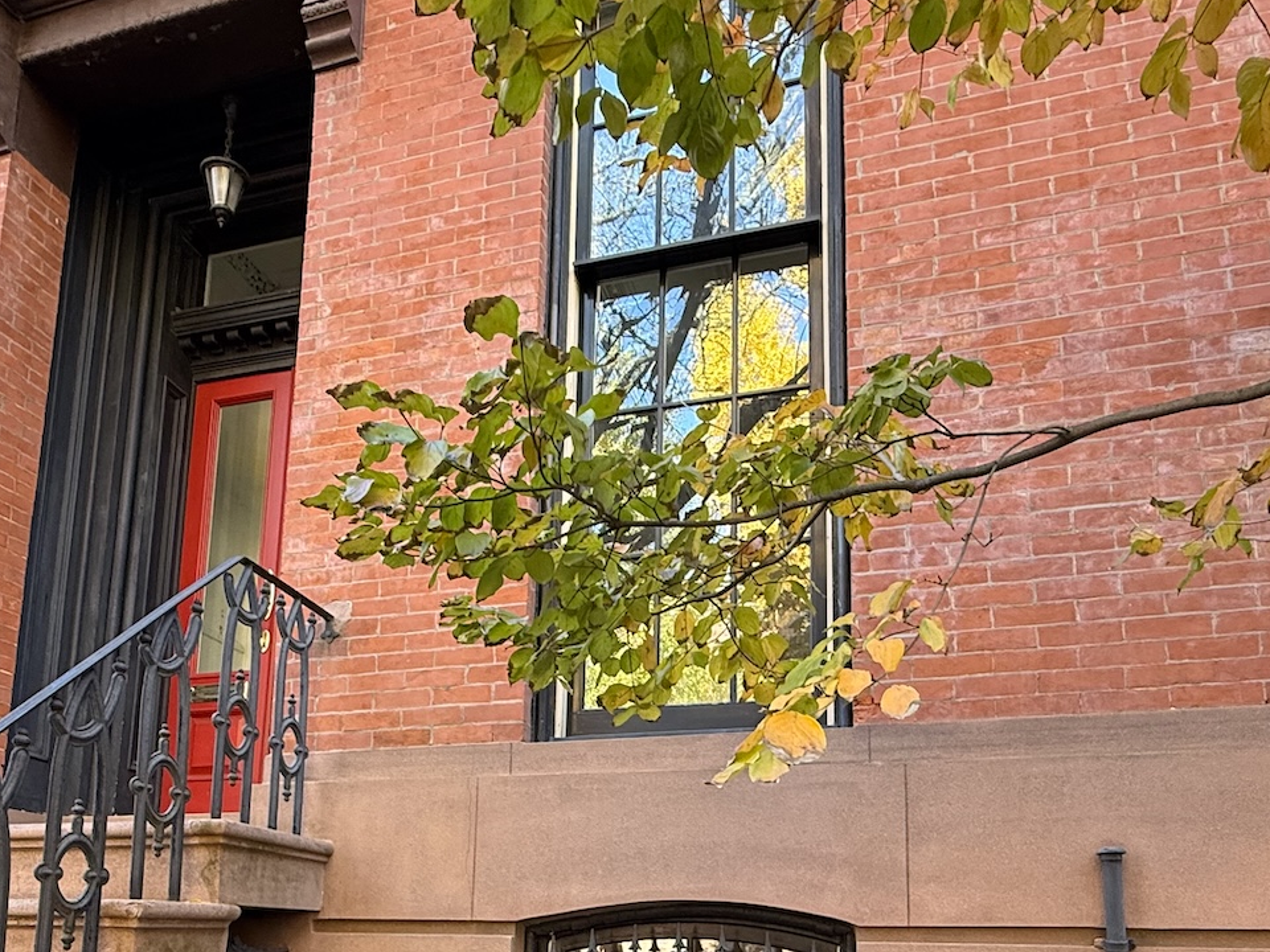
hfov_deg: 63.4
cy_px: 817
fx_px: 1027
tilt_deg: +8.9
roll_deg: -1.8
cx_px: 593
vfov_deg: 46.0
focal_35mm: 28
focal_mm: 2.22
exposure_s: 1/99
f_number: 2.2
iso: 160
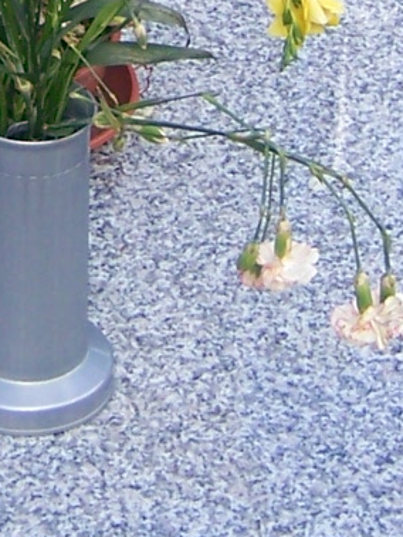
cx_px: -38
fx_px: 3024
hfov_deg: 7.6
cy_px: -286
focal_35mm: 195
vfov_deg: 9.8
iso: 80
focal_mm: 6
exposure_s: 1/320
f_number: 2.8
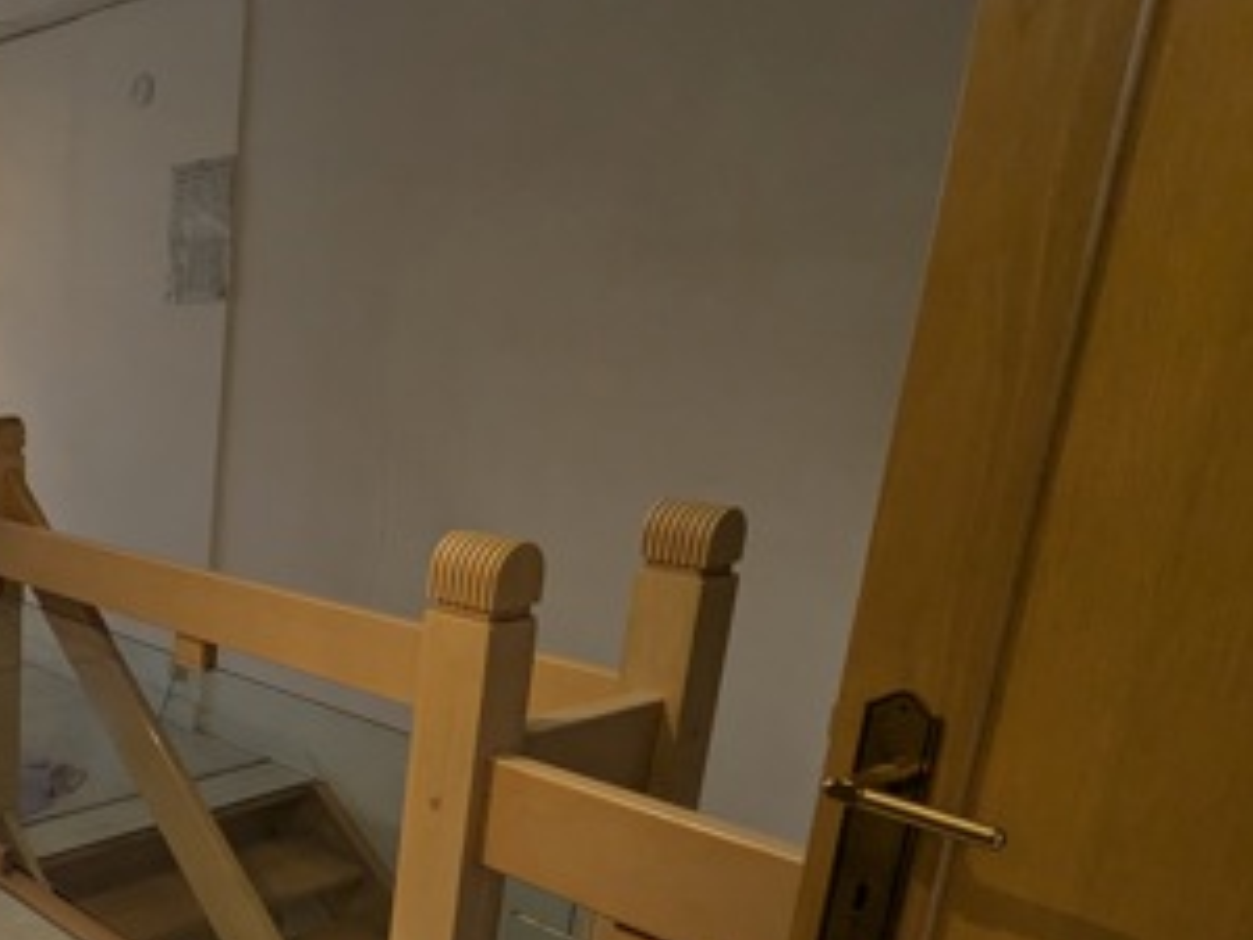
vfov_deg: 41.0
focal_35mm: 34
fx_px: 1231
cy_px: 664
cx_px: -69
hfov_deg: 43.8
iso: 83
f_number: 2.2
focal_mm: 2.35
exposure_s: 1/100
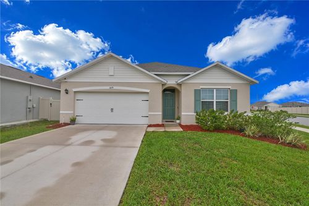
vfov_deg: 81.2
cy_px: 103
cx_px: 154
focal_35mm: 14
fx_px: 120
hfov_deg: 104.3
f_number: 7.1
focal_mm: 14
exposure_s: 1/200
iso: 100
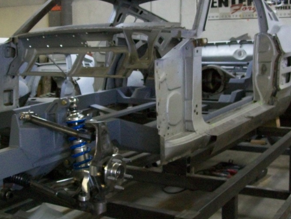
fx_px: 463
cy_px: 78
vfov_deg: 26.5
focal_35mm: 55
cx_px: 122
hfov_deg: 34.8
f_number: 2.7
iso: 200
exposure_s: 1/8
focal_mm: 6
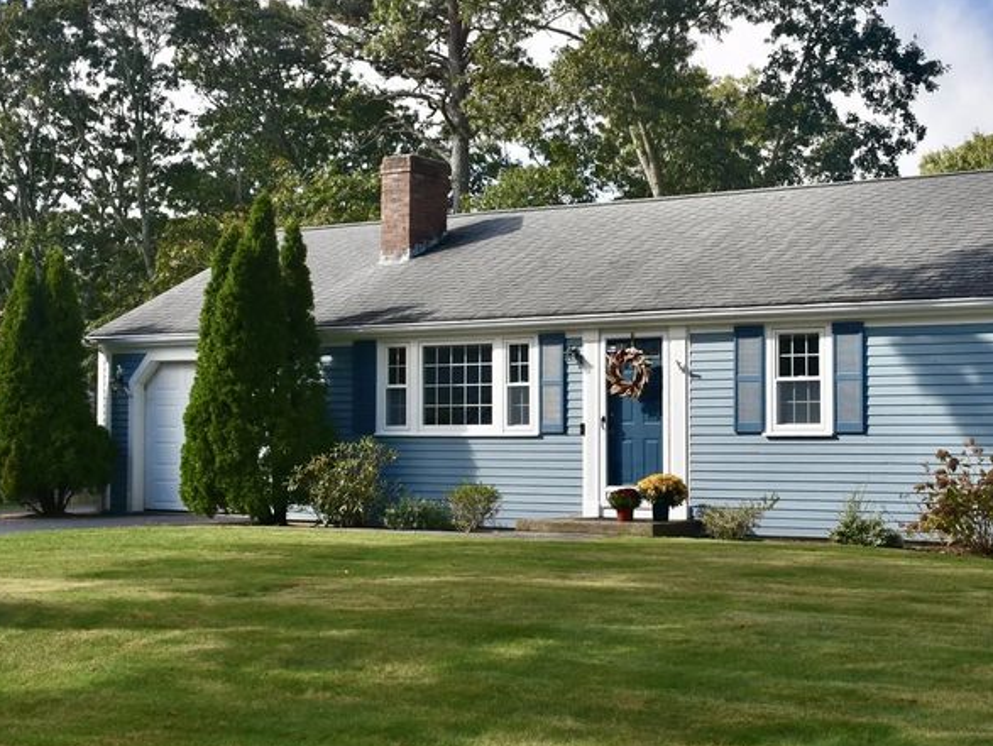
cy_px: 358
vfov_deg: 25.3
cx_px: 685
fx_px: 1660
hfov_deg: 32.9
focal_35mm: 58
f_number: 5
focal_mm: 23
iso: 100
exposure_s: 1/250
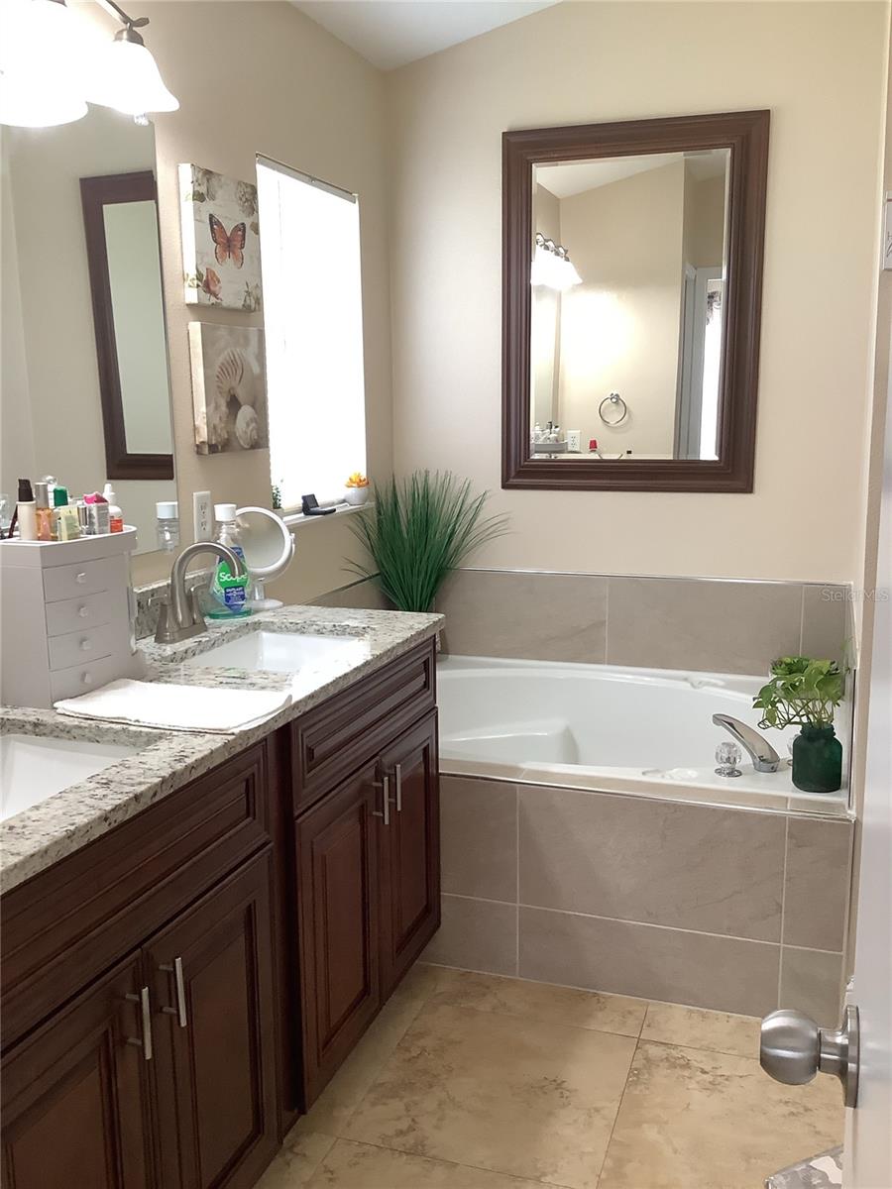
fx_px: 1065
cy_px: 594
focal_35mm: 31
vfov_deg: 58.4
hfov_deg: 45.4
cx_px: 446
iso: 125
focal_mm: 3.3
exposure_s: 1/50
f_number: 2.4
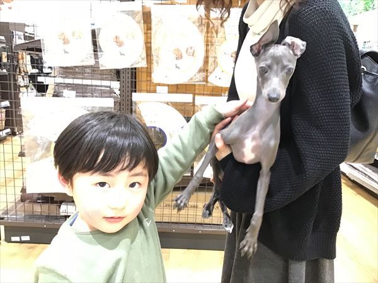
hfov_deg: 58.4
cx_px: 189
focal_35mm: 31
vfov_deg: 45.4
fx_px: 339
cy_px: 142
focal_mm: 3.3
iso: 200
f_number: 2.4
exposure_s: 1/20
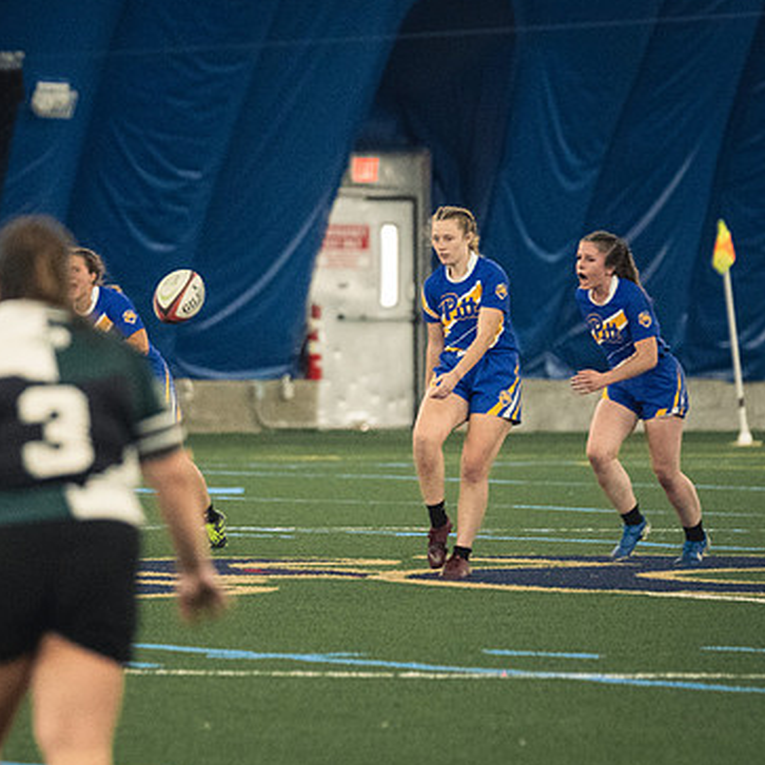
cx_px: 249
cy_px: 392
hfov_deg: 4.3
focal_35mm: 407
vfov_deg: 4.3
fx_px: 10176
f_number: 2.8
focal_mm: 200
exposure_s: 1/500
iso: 9000
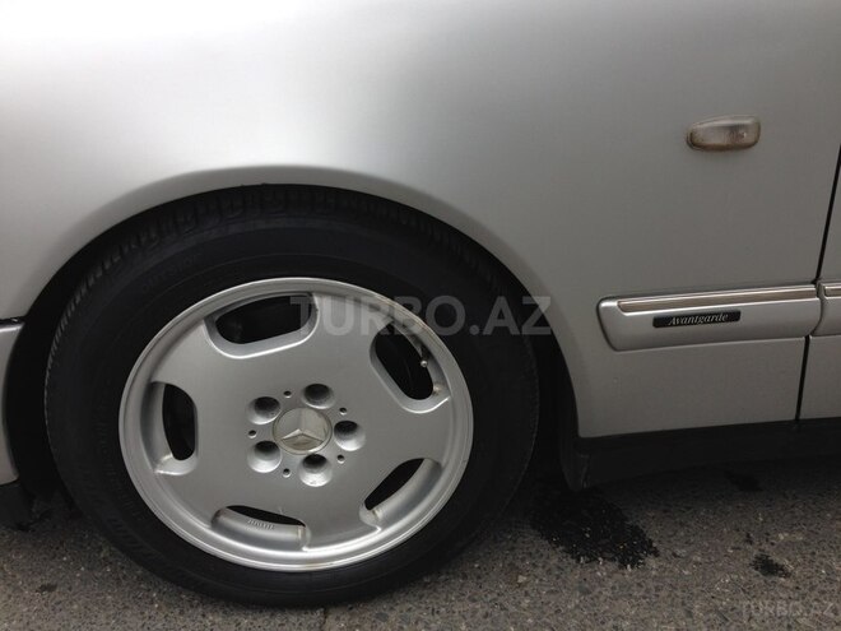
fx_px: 802
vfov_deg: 42.9
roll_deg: +2.2
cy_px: 316
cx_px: 420
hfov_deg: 55.4
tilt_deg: -28.4
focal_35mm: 33
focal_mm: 4.12
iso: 50
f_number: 2.4
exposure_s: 1/218
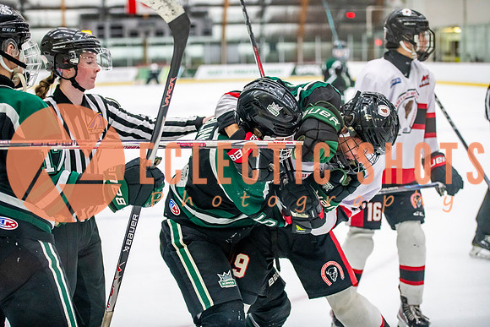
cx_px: 245
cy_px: 164
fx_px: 953
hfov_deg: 28.8
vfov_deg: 19.5
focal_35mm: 70
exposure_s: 1/640
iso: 3200
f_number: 3.2
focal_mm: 70
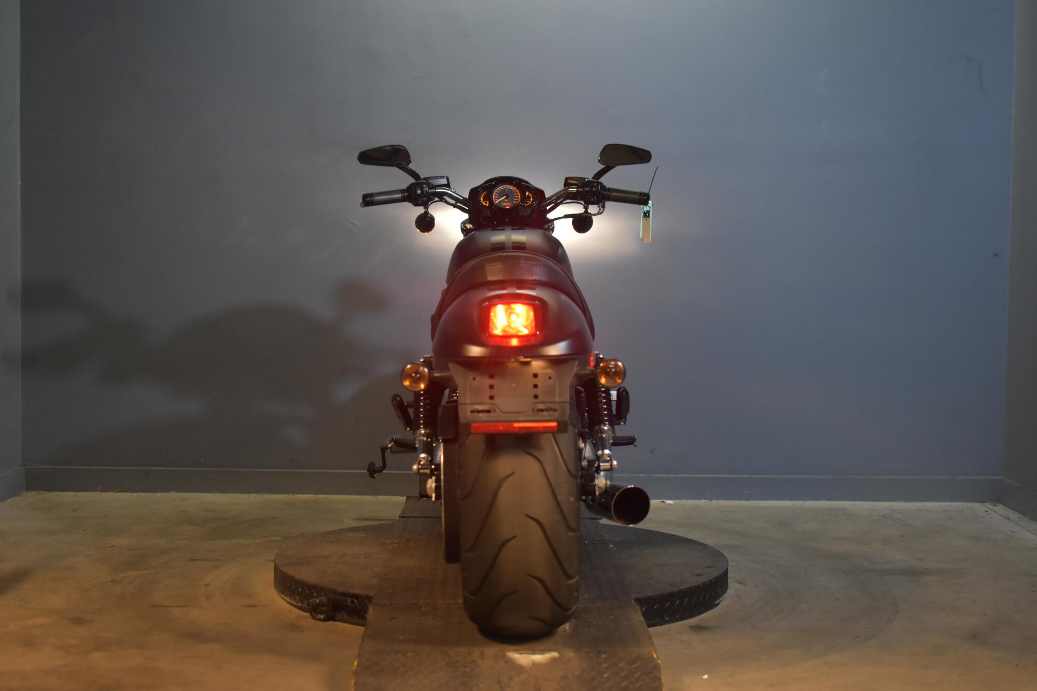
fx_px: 1512
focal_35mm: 52
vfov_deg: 25.7
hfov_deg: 37.9
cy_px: 346
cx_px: 518
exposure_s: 1/125
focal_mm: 35
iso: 1600
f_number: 2.8
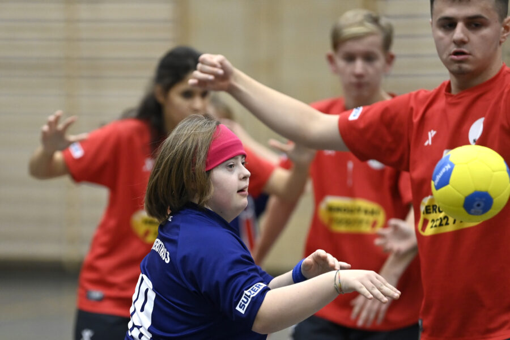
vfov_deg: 6.9
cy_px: 170
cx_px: 255
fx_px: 2833
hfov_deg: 10.3
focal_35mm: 200
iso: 3200
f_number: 3.2
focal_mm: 200
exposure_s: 1/640
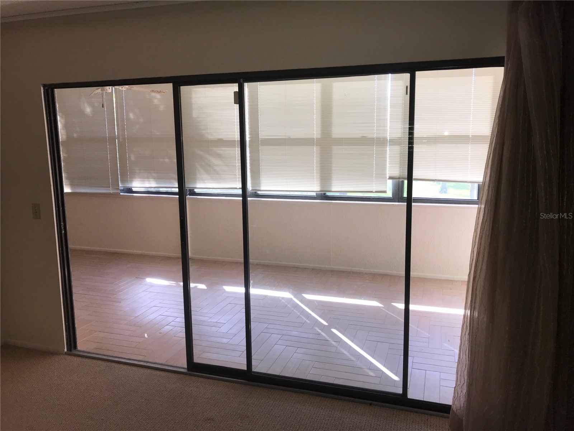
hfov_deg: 63.4
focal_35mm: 28
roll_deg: -0.2
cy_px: 216
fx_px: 464
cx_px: 287
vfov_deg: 49.7
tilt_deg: -9.6
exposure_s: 1/114
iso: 20
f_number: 1.8
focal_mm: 3.99
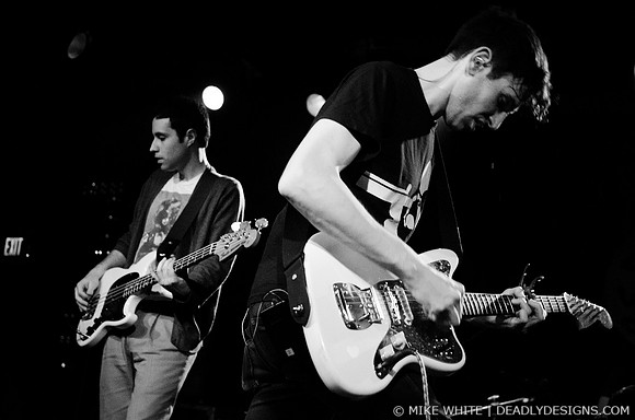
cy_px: 210
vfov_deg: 25.6
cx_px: 318
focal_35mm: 52
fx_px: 924
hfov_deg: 37.9
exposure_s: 1/125
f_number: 2.8
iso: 2000
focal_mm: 35
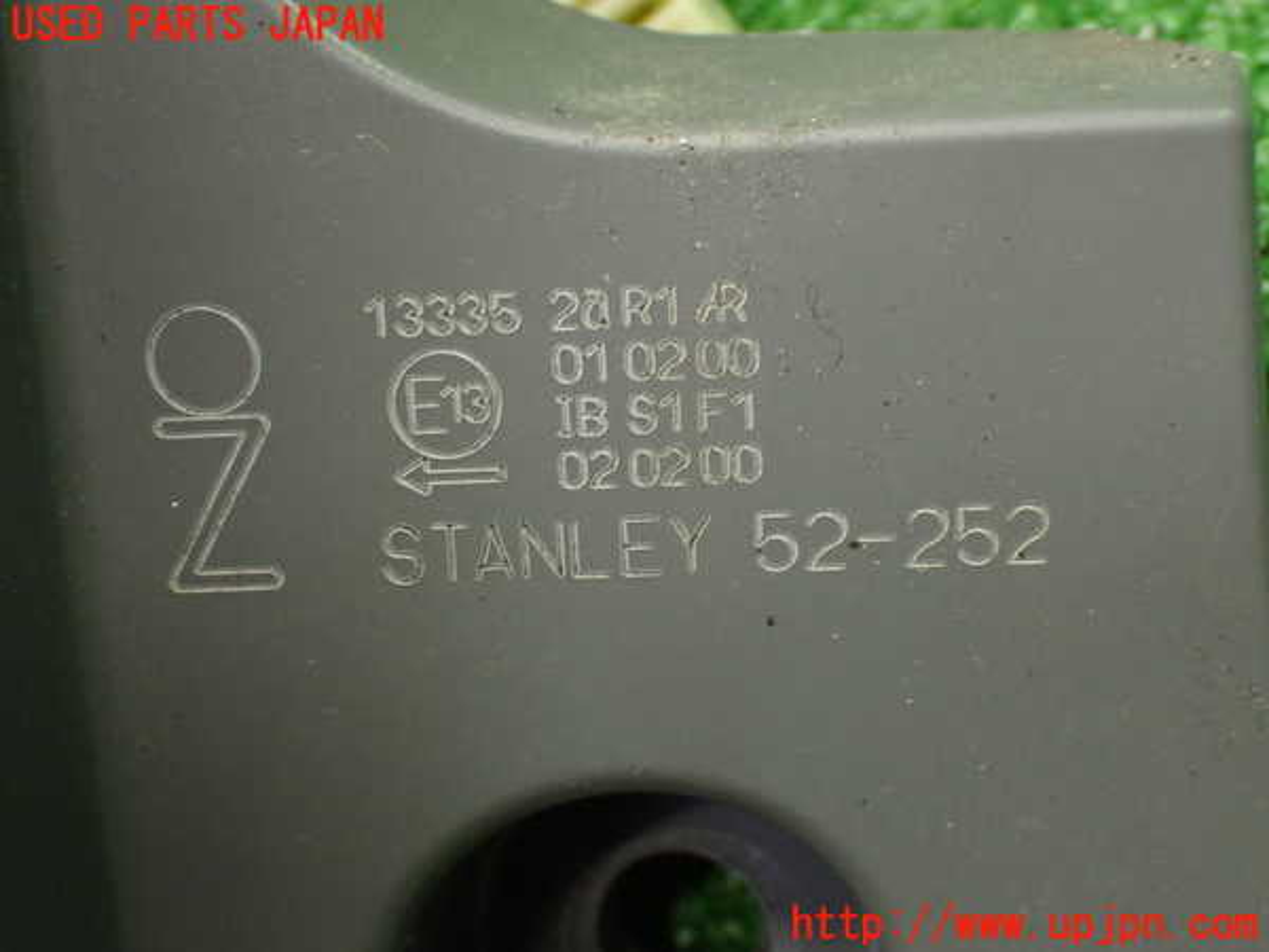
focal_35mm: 50
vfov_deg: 29.1
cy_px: 476
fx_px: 1833
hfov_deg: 38.2
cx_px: 634
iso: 1000
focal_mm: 9.01
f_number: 3.2
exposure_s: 1/50
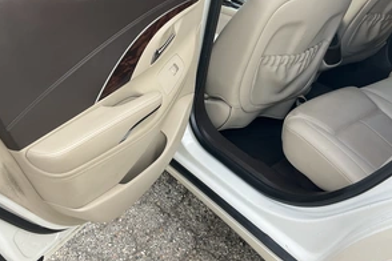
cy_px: 96
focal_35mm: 41
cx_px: 211
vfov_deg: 32.5
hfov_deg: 47.4
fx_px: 446
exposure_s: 1/145
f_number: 1.8
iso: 20
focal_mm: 3
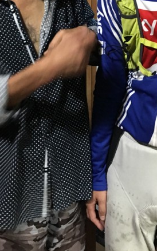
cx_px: 87
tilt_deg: -7.3
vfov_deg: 34.5
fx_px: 384
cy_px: 30
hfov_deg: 23.1
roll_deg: +0.5
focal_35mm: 56
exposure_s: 1/4
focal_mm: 4.15
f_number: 2.2
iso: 160
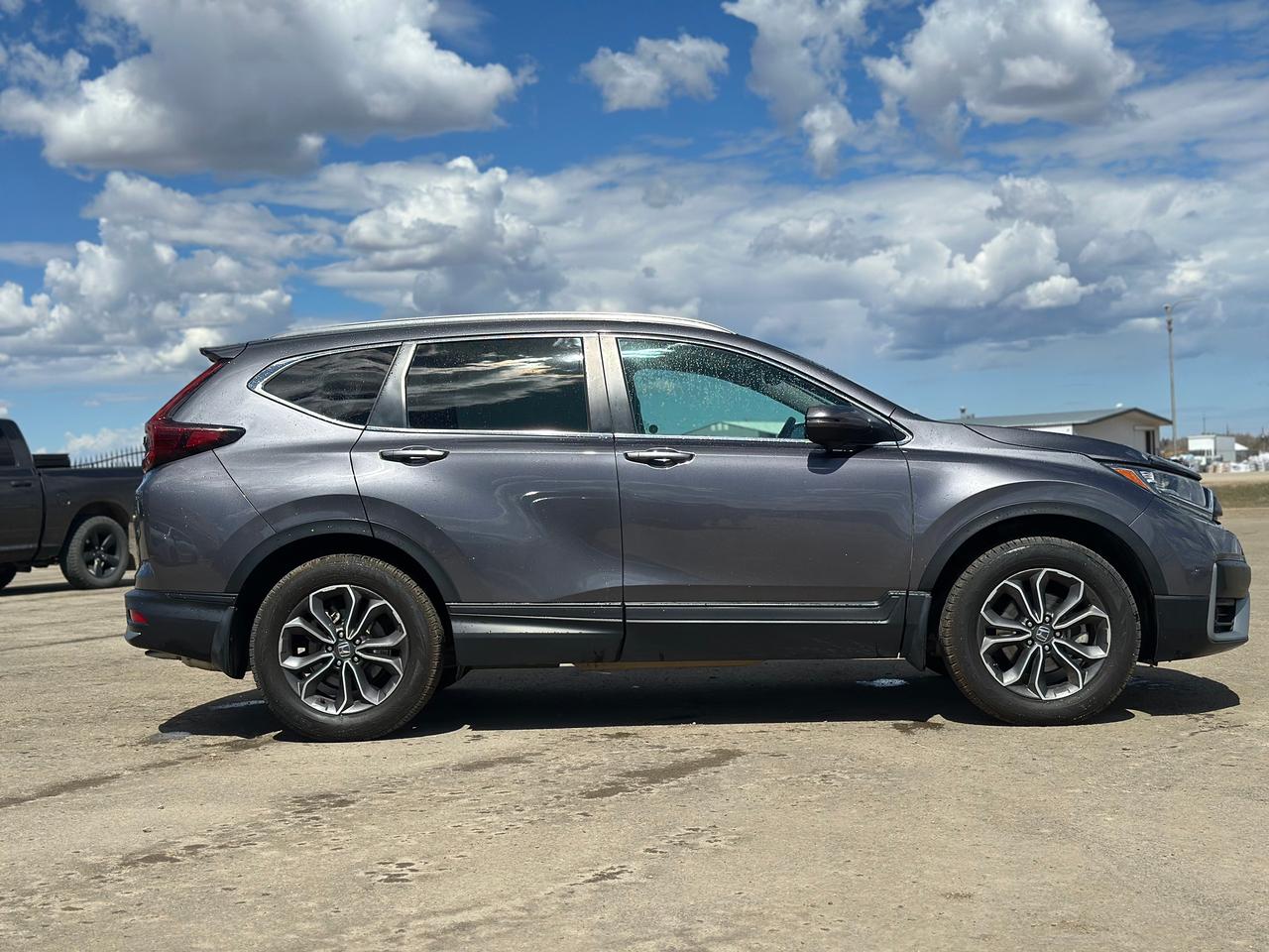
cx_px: 634
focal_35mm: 48
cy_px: 476
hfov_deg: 39.7
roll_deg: +2.1
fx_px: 1760
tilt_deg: -0.6
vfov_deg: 30.3
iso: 100
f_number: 1.78
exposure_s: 1/9804
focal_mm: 6.86
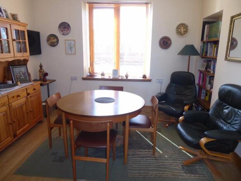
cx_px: 120
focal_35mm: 24
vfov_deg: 56.8
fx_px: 167
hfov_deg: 71.6
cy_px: 90
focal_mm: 4.3
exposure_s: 1/60
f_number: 3.3
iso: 250
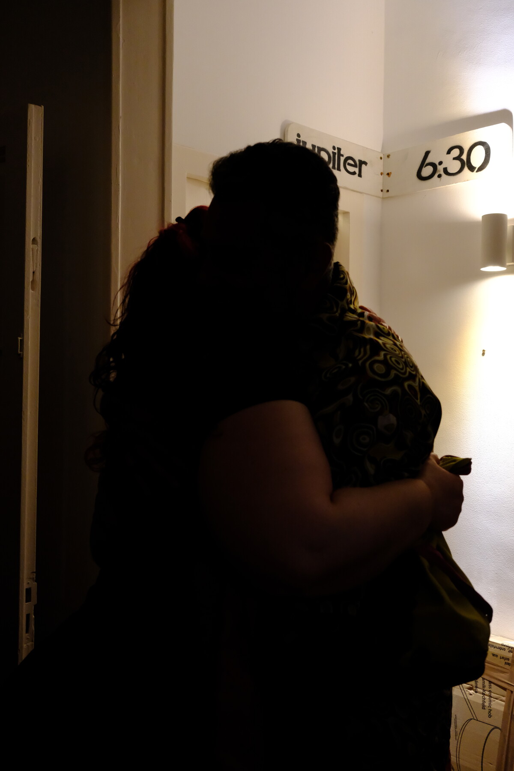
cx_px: 257
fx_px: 750
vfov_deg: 54.4
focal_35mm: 35
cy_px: 386
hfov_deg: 37.9
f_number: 5
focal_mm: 23
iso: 3200
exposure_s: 1/170
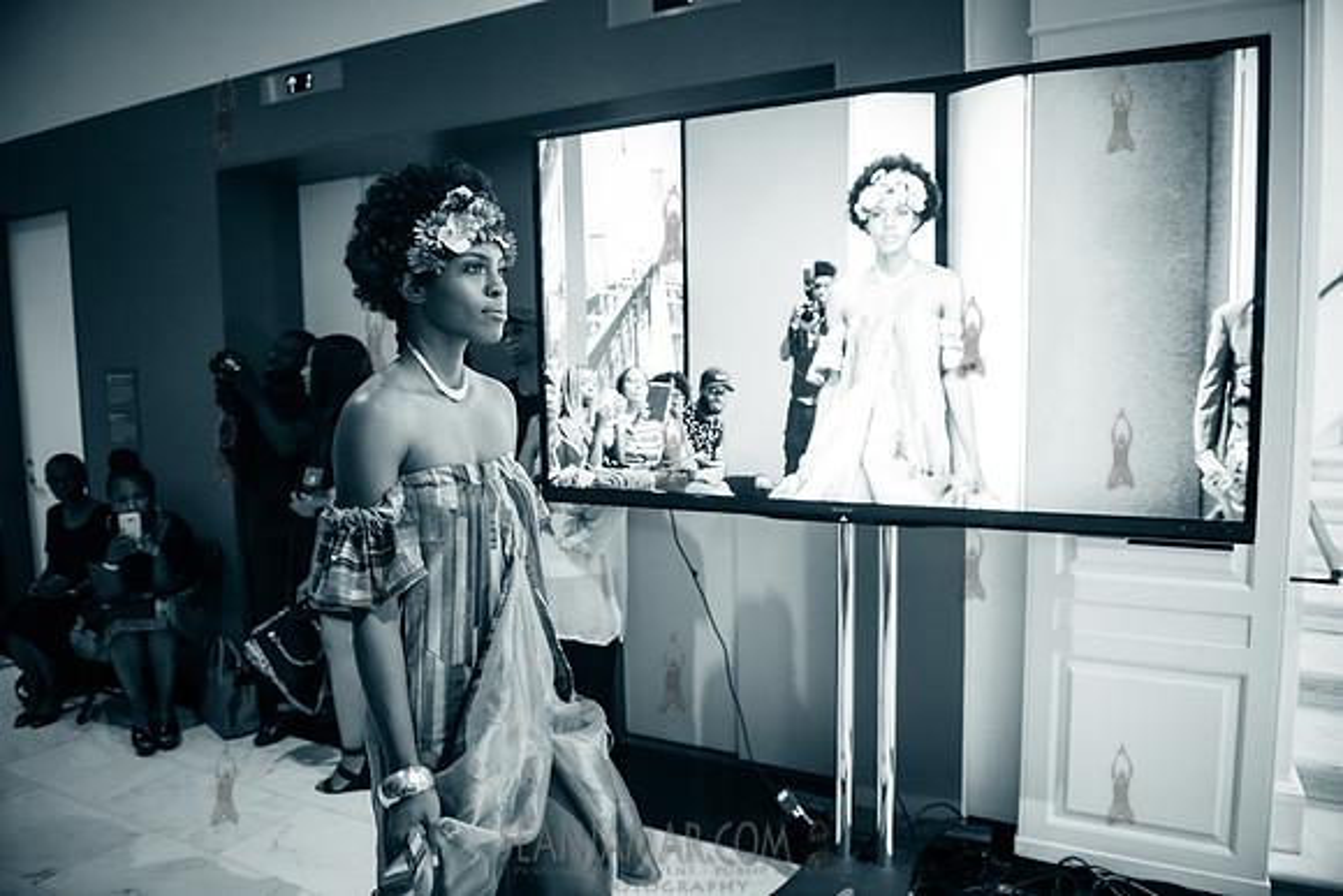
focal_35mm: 24
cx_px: 672
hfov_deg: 73.7
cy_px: 448
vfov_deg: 53.2
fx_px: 896
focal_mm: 24
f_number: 2.8
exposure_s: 1/200
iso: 5000
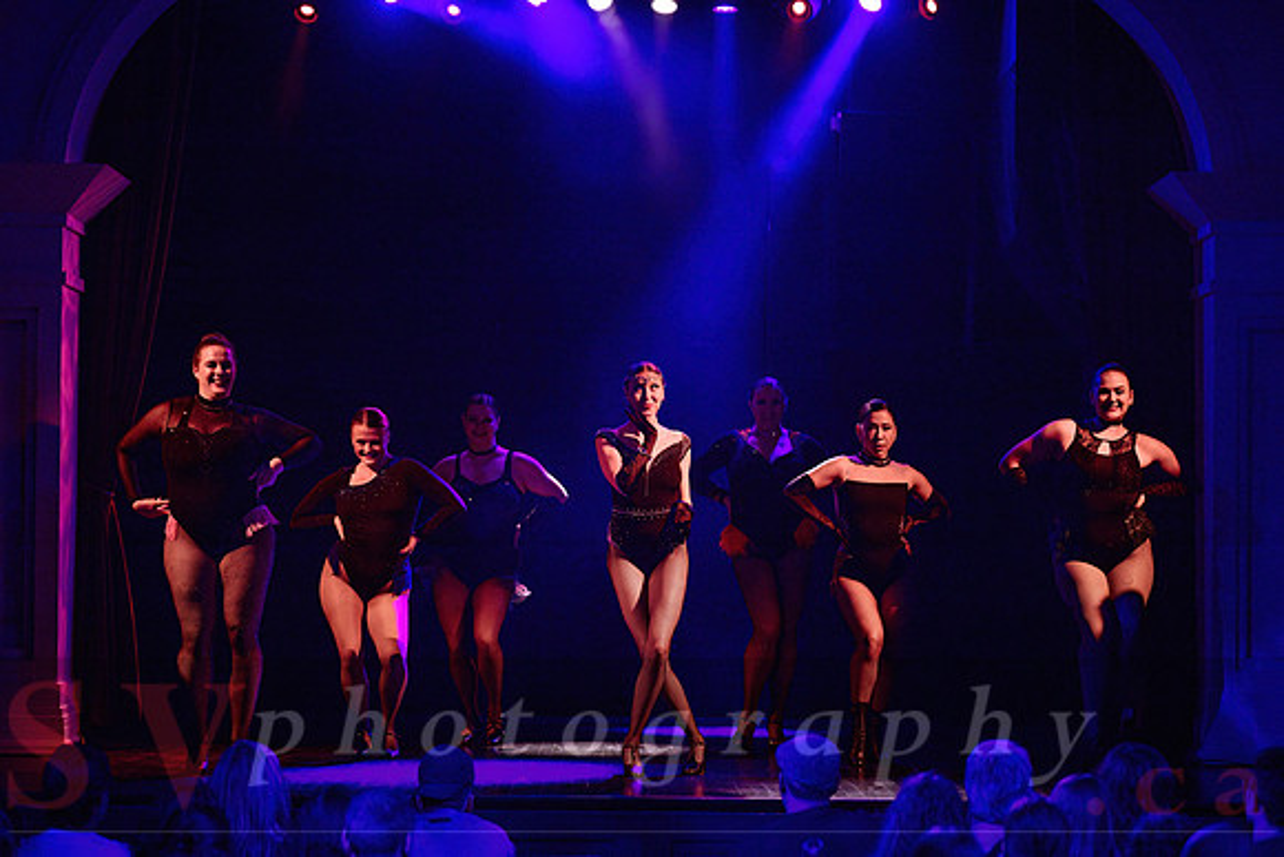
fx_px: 3567
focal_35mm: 100
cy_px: 428
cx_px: 642
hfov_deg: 20.4
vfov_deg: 13.7
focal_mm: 100
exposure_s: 1/200
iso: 1600
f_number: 2.8
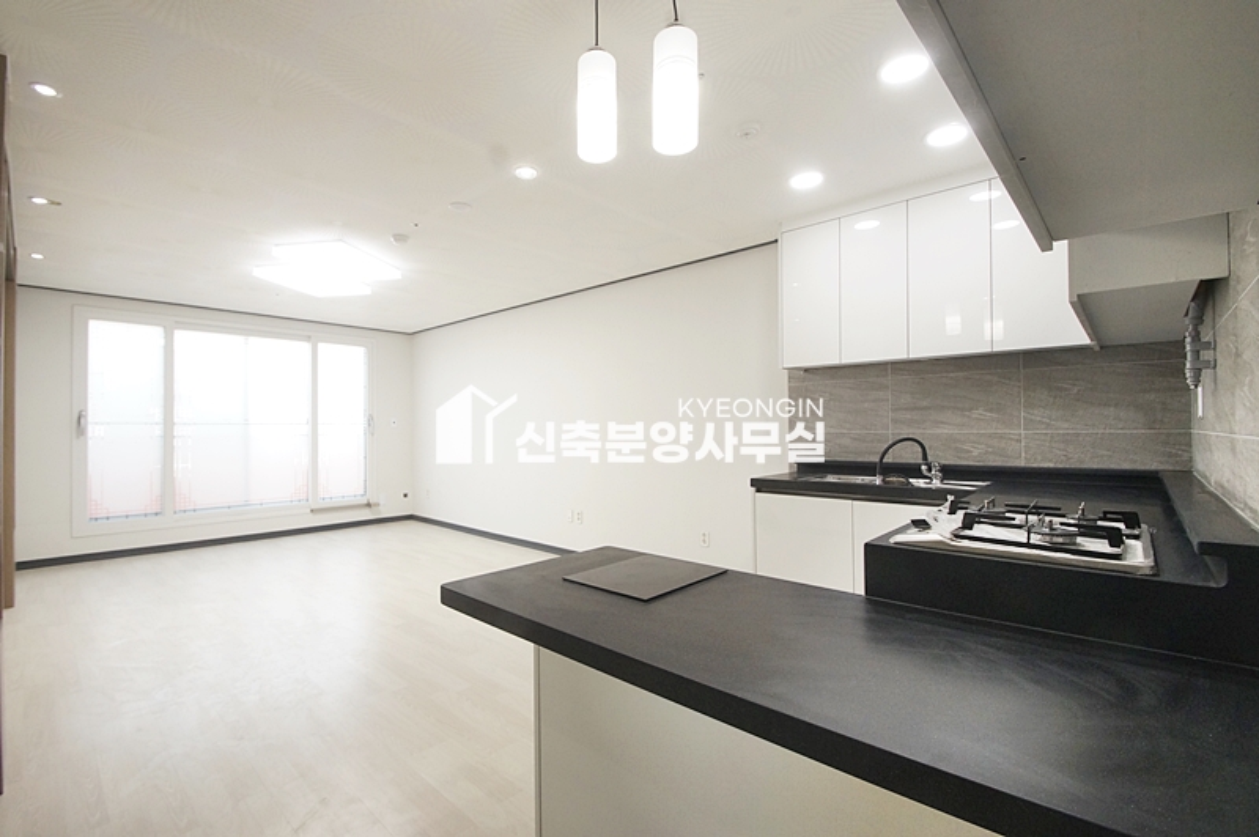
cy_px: 418
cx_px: 630
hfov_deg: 100.4
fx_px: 524
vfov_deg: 77.2
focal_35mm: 15
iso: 800
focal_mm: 10
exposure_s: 1/40
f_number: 9
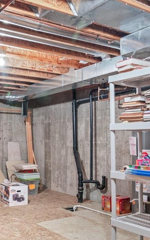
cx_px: 21
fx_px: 261
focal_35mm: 40
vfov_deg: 49.0
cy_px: 143
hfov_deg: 30.9
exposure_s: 5
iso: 400
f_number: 8
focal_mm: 17
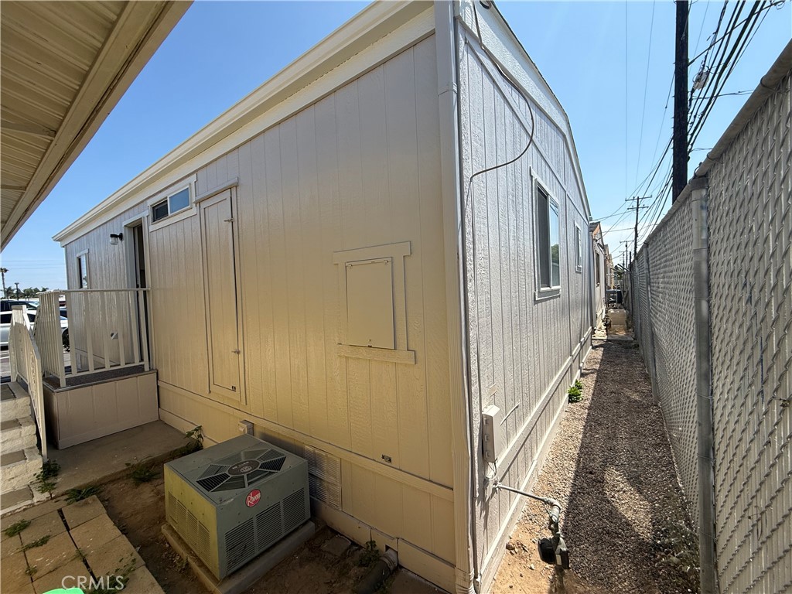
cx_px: 396
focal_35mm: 14
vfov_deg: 85.7
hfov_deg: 102.1
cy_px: 297
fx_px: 320
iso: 50
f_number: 2.2
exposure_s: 1/1745
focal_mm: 2.22
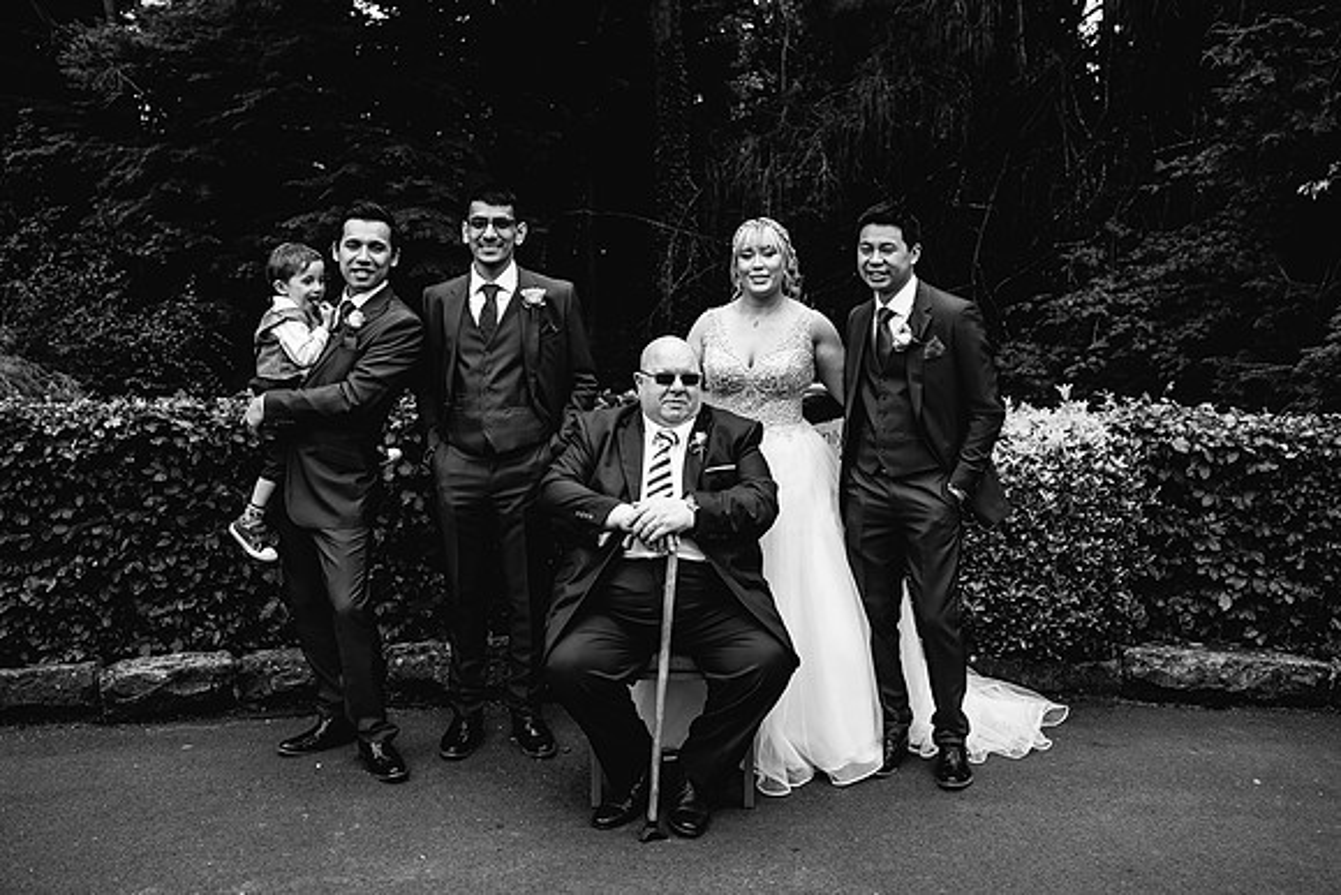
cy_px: 448
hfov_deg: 53.5
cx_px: 670
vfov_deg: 37.2
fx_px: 1330
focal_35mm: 36
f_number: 4
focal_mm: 35
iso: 200
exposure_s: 1/500
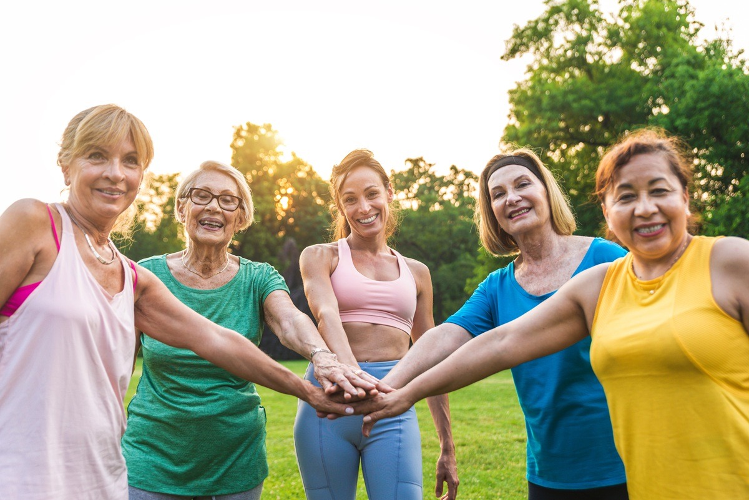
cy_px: 250
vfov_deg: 33.4
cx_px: 374
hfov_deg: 48.4
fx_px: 832
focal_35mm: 40
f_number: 3.2
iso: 200
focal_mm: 40
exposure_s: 1/250
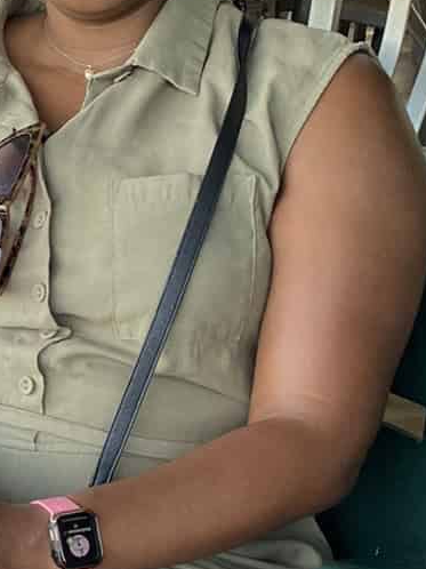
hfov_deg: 12.4
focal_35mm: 107
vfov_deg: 18.3
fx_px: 1757
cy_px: 367
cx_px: -391
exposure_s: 1/121
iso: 64
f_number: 1.8
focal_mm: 4.2
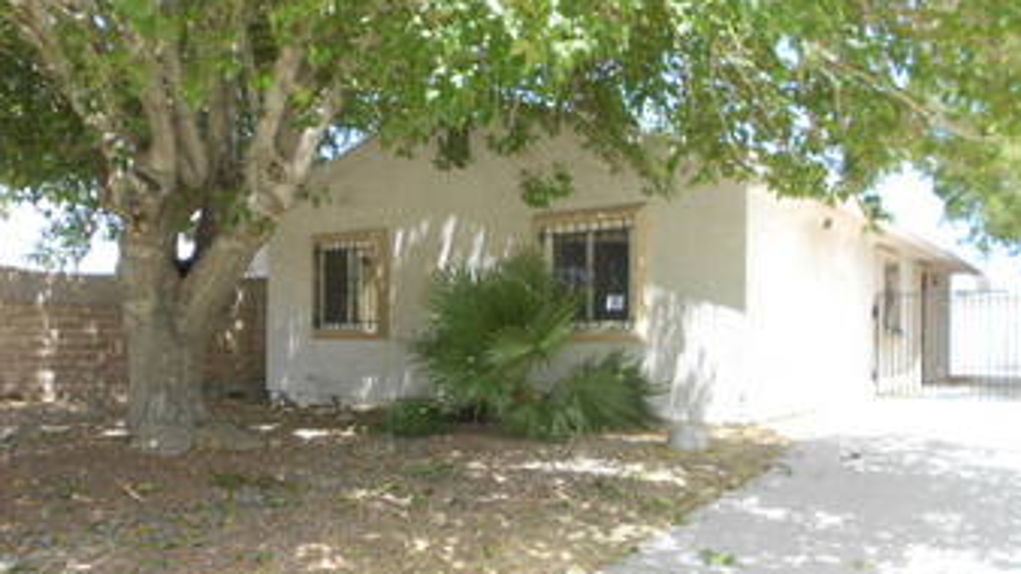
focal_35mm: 29
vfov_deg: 40.0
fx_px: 785
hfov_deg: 66.1
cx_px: 517
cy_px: 335
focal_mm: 4.6
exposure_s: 1/160
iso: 80
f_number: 3.2
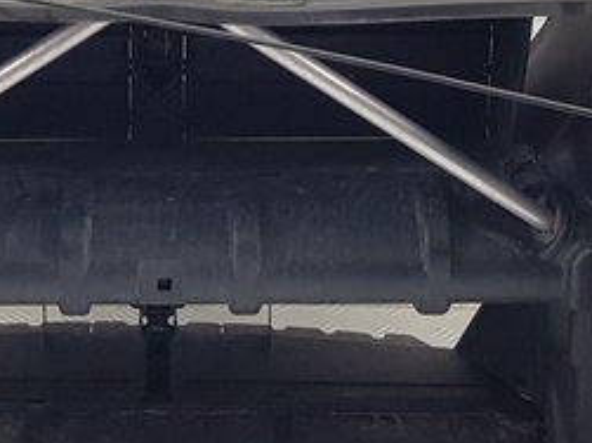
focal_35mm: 106
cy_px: -26
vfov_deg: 13.7
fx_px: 1812
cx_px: 163
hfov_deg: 18.5
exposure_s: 1/100
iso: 80
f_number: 1.7
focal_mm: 4.2
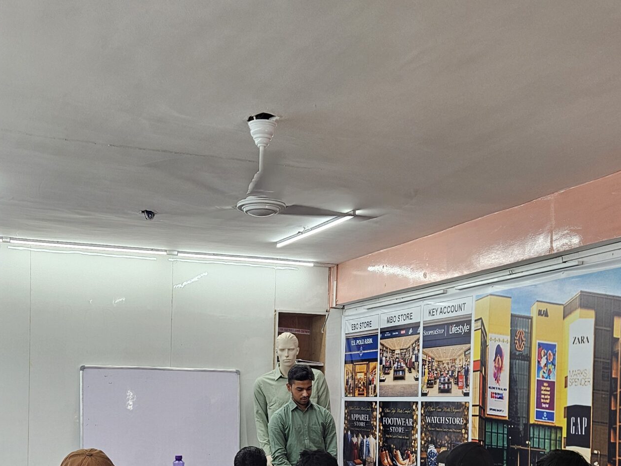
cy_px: 412
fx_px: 843
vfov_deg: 29.7
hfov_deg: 40.4
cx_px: 272
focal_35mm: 47
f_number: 1.8
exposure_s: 1/100
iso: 100
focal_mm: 5.4
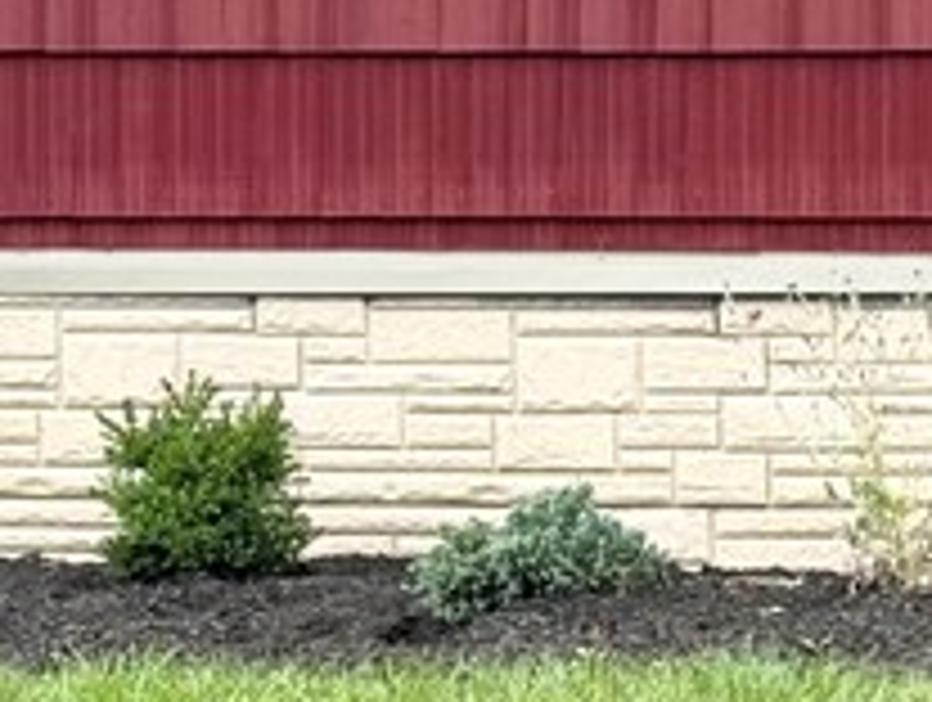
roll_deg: +0.4
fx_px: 6392
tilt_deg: -1.1
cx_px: 905
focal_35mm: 237
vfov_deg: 6.3
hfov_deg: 8.3
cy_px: -27
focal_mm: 6.76
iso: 64
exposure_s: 1/1366
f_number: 1.78
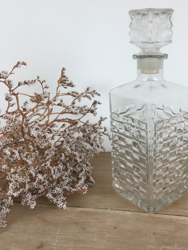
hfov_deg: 38.4
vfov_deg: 49.8
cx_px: 120
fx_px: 268
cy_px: 101
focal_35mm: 37
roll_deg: +0.7
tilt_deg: -11.8
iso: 25
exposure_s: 1/33
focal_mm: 4.15
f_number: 2.2
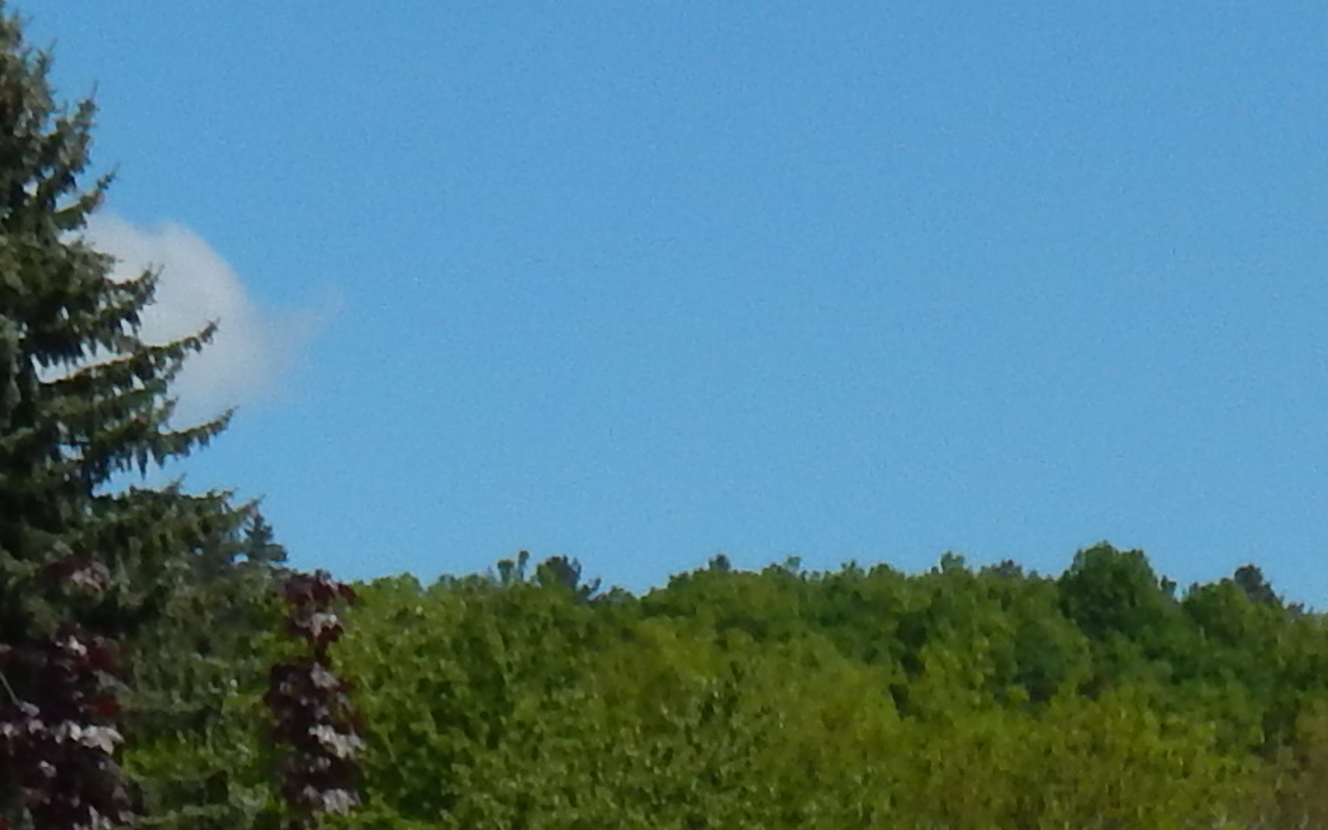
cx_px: 881
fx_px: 6370
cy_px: 1865
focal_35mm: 176
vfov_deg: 7.1
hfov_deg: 11.9
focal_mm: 5.7
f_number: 7.6
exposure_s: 1/500
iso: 125
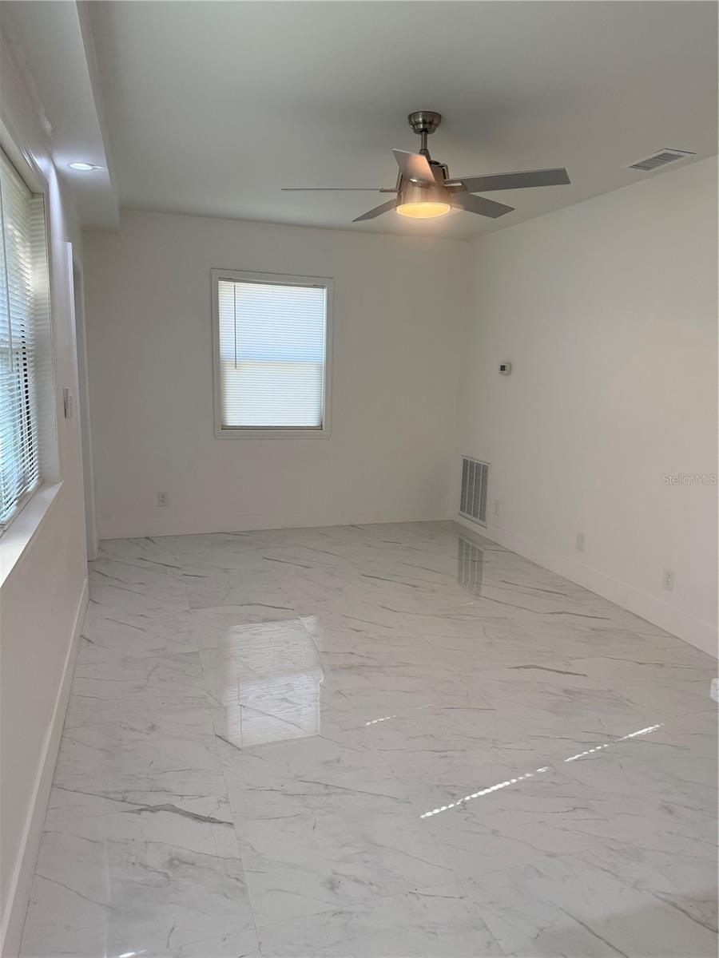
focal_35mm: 24
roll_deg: -1.7
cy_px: 479
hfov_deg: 56.8
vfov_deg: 71.6
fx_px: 665
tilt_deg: -7.5
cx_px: 360
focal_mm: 6.76
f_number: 1.78
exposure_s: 1/220
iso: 125
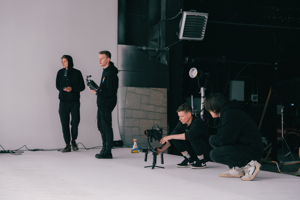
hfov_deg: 30.3
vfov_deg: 20.5
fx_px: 554
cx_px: 151
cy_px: 94
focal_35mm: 66
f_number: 4
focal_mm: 61
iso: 800
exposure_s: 1/100
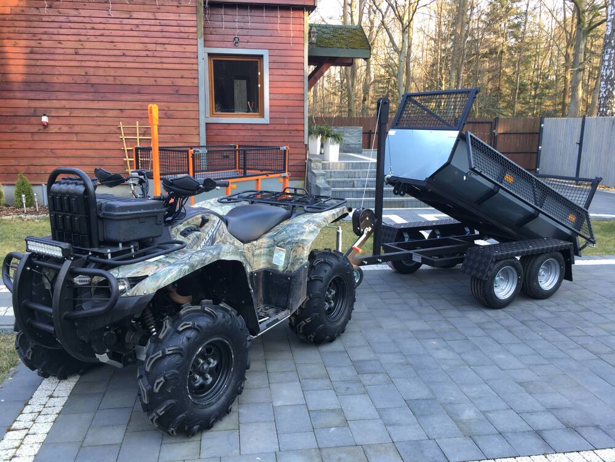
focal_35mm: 29
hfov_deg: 61.7
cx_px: 308
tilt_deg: -11.1
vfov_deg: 48.2
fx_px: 515
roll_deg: -0.5
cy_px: 231
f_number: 2.2
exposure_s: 1/40
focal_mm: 4.15
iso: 25
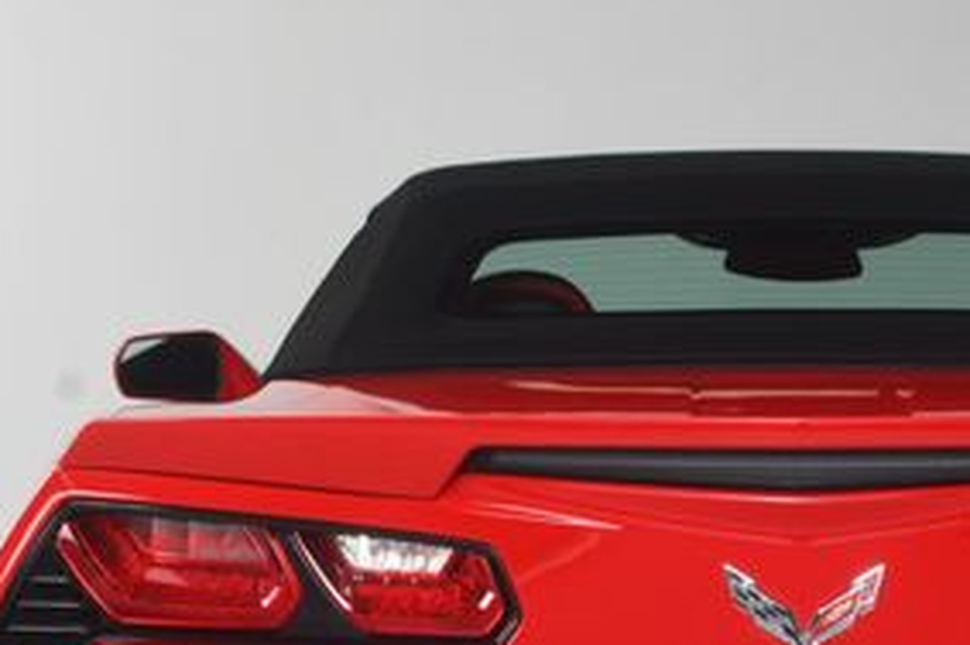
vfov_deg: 10.5
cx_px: 819
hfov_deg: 15.8
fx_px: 3472
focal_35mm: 129
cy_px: 714
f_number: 9
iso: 100
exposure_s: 1/160
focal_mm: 38
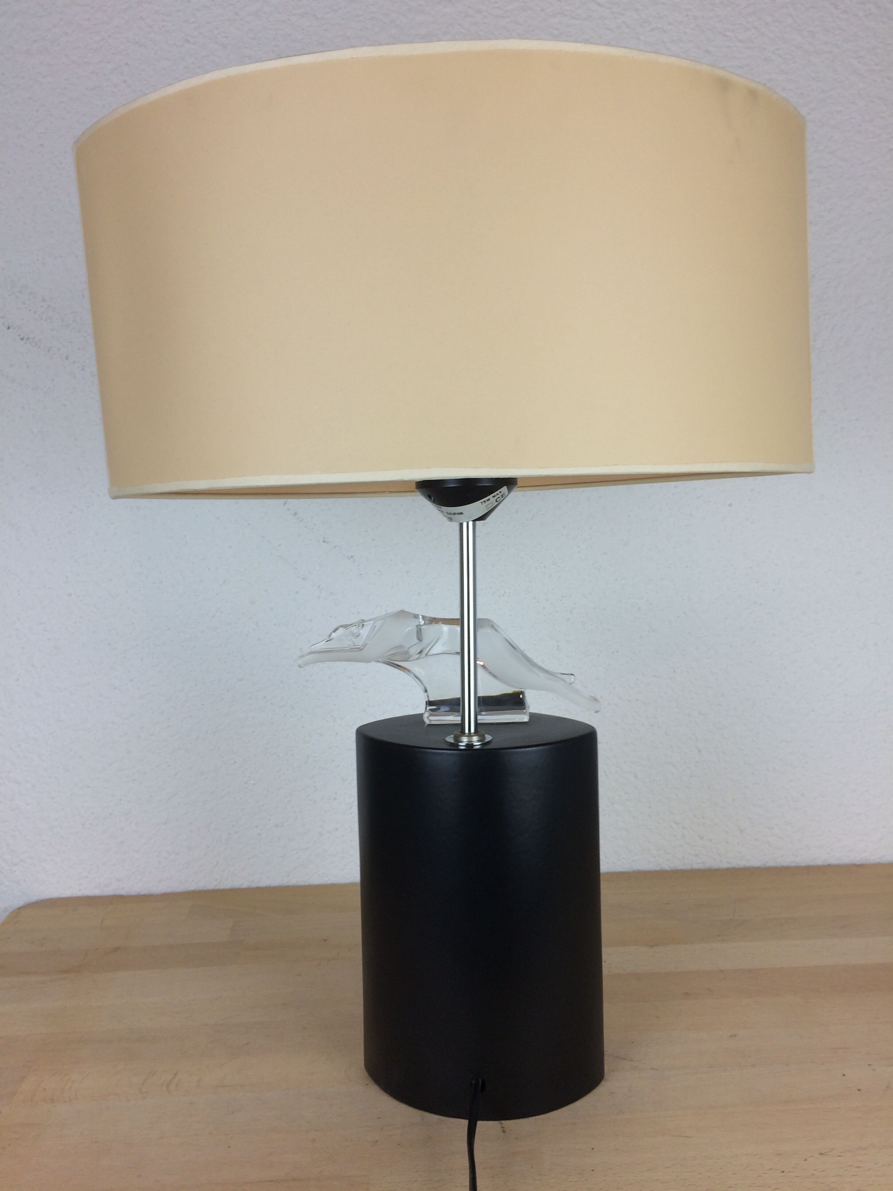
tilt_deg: -6.8
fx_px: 997
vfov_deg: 61.7
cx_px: 446
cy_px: 596
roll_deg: +1.4
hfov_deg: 48.2
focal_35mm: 29
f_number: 2.2
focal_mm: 4.15
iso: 50
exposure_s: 1/100
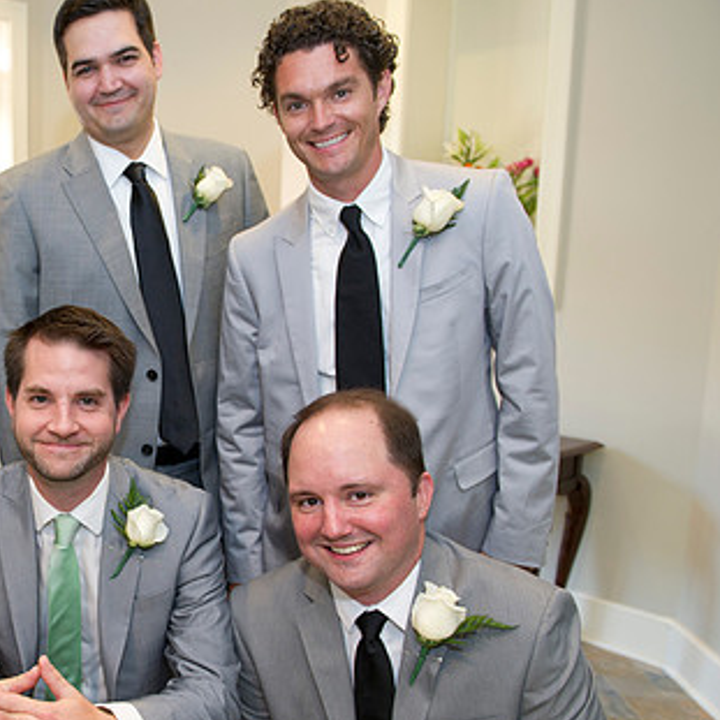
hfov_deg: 41.0
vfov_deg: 43.8
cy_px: 403
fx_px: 894
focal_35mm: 38
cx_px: 93
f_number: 4
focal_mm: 24
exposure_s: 1/100
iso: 800
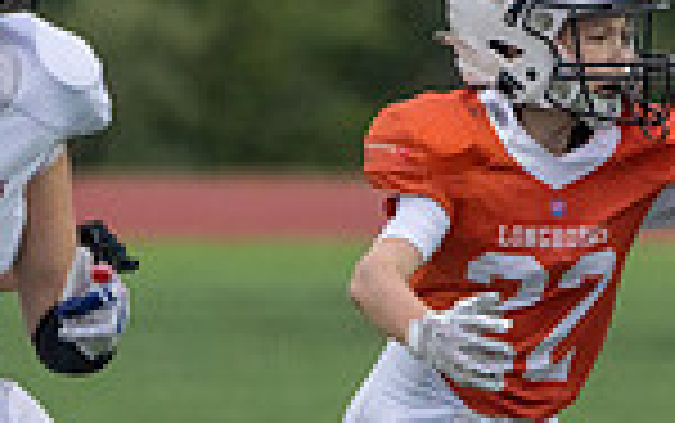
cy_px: 429
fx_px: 23086
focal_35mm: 1254
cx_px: 1045
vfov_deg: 1.0
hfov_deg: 1.7
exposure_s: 1/1000
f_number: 5.6
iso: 3200
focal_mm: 306
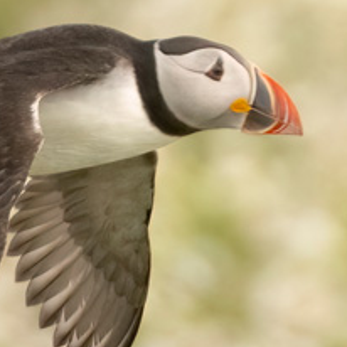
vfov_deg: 0.5
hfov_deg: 0.5
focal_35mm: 3704
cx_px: 135
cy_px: 182
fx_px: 42008
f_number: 6.3
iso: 1600
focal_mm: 600
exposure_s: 1/2000
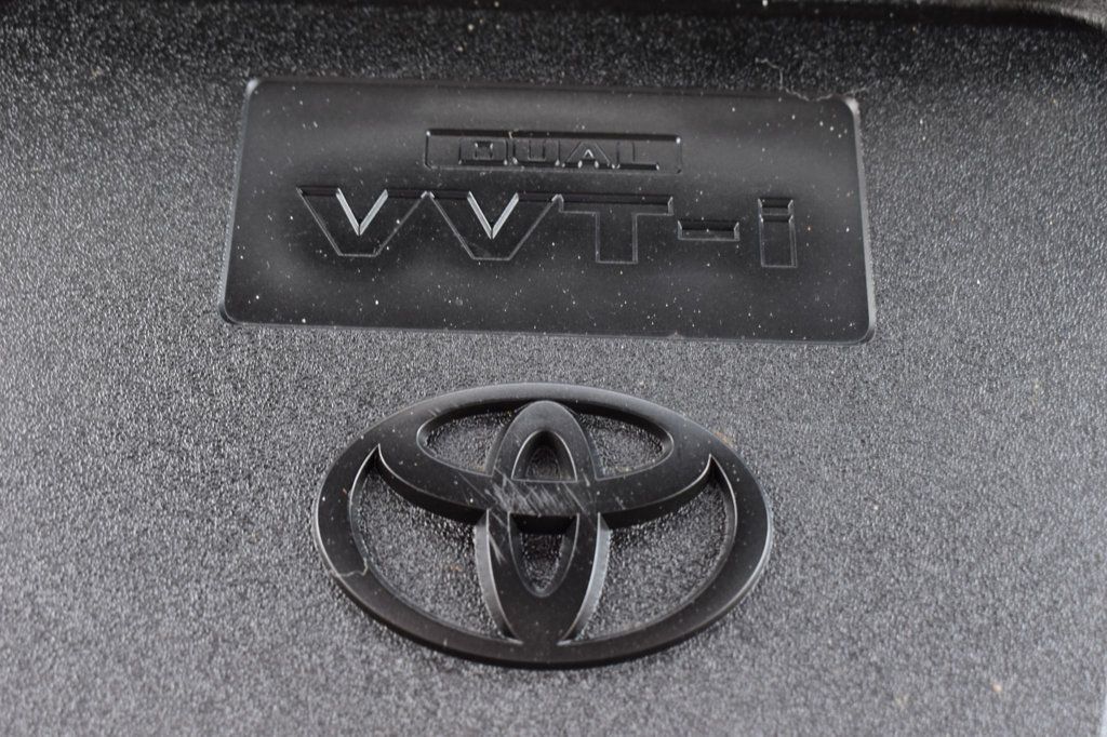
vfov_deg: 23.8
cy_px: 368
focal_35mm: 57
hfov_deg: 35.1
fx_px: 1752
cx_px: 554
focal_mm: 38
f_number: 7.1
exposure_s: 1/25
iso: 400
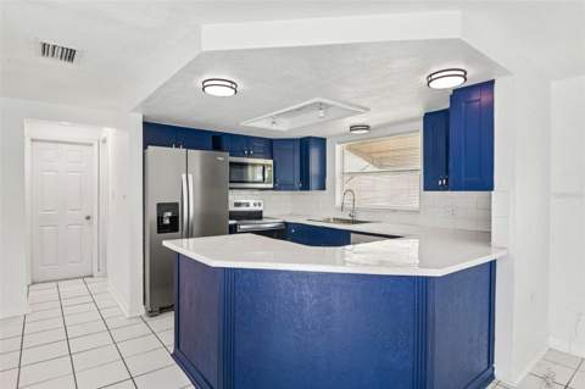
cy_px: 194
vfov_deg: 64.4
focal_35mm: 19
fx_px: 308
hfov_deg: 87.0
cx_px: 292
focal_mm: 19
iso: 400
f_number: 8
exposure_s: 1/60
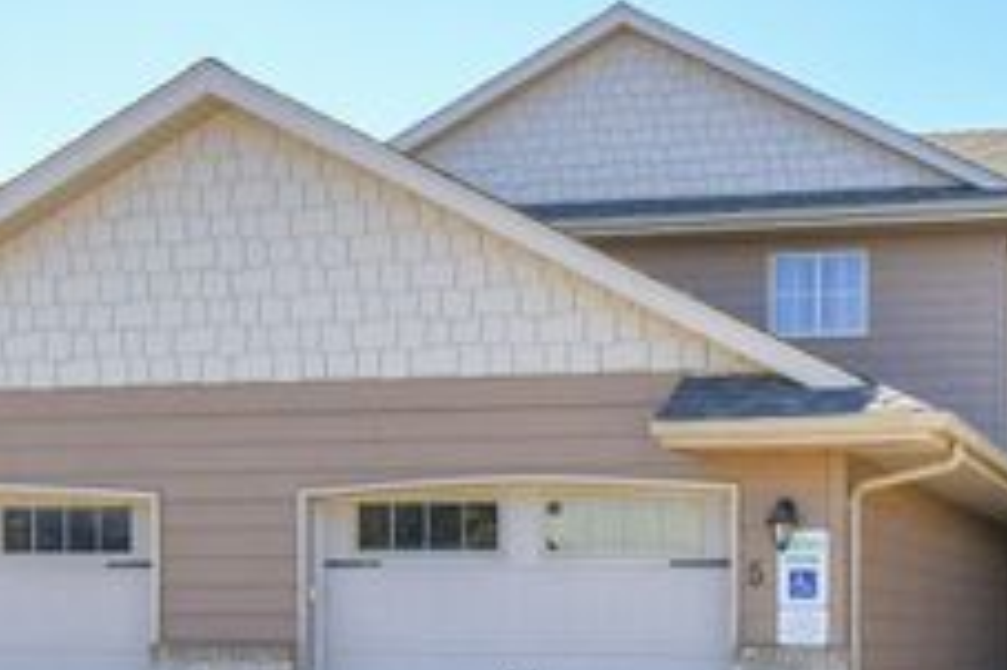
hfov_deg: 29.7
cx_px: 821
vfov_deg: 20.1
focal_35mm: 66
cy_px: 619
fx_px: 1845
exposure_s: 1/4000
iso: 1250
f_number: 7.1
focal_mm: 20
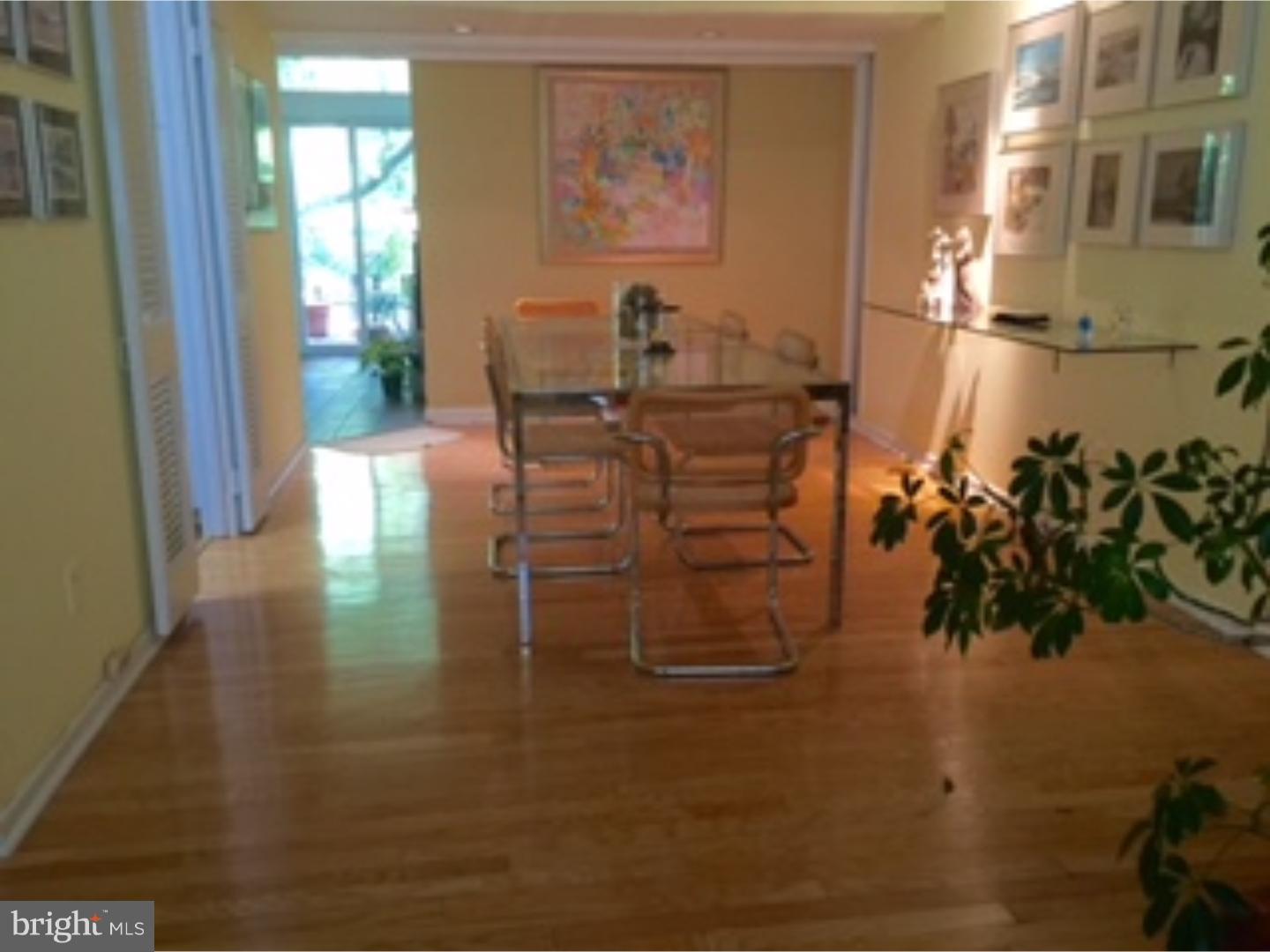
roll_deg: -0.8
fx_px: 1064
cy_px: 476
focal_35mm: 29
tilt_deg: -13.5
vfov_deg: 48.2
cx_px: 635
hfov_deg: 61.7
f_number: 2.2
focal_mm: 4.15
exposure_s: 1/15
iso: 100
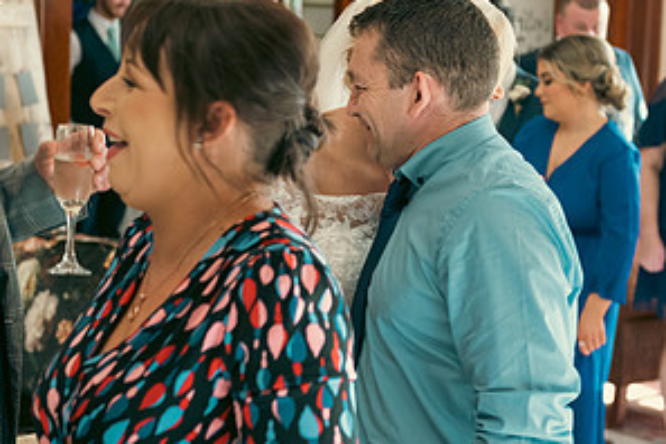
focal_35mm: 88
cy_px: 158
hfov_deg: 23.1
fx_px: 1628
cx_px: 318
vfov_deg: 15.5
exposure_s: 1/80
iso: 400
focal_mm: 45
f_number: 3.5
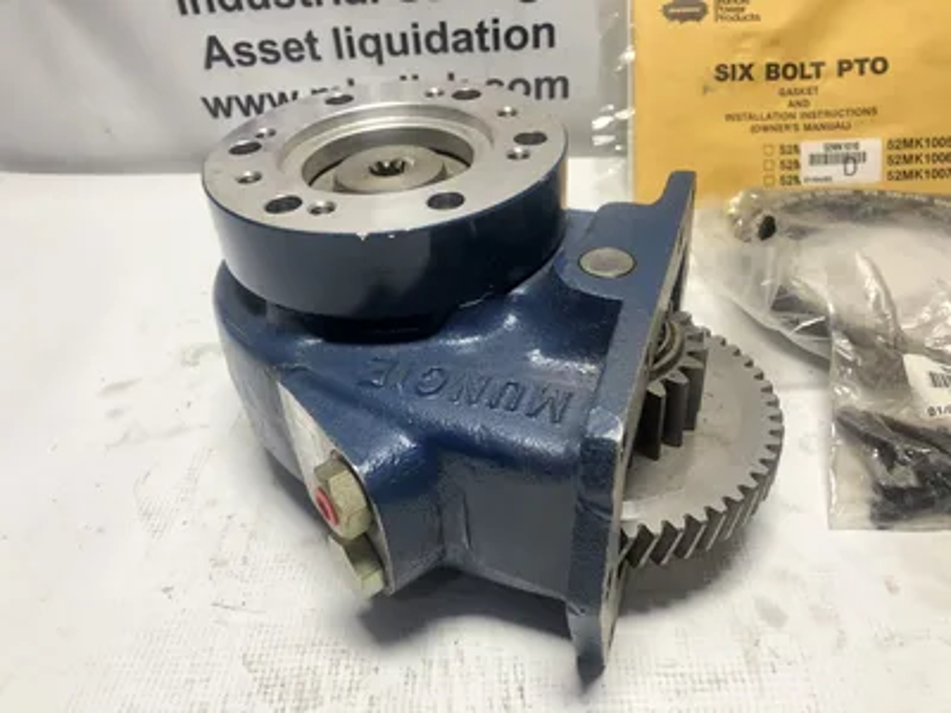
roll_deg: +4.8
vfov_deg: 49.7
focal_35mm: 28
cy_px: 356
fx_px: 769
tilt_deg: -37.1
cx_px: 476
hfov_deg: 63.4
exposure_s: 1/120
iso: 80
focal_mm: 3.99
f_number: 1.8
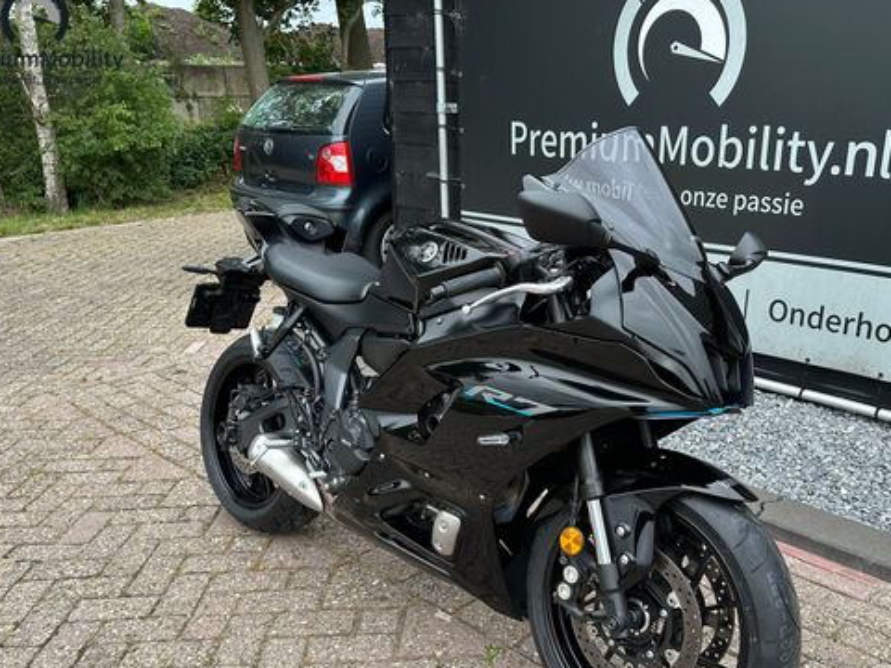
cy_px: 408
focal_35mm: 32
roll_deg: -0.2
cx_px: 510
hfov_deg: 56.6
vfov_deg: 43.9
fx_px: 824
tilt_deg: -20.9
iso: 80
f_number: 1.78
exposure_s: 1/918
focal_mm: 6.86
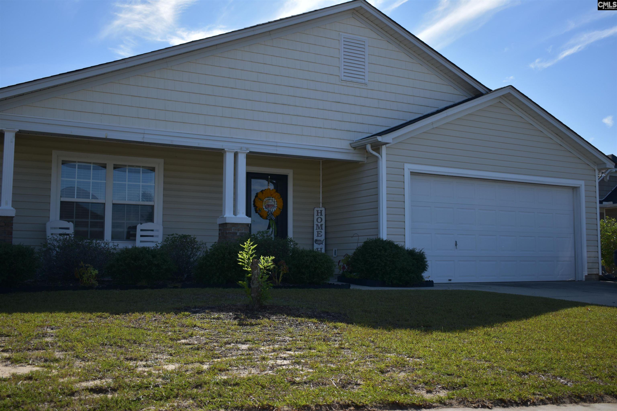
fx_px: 643
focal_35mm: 38
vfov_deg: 35.5
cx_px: 308
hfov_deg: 51.3
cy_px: 206
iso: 100
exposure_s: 1/800
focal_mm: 25
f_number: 4
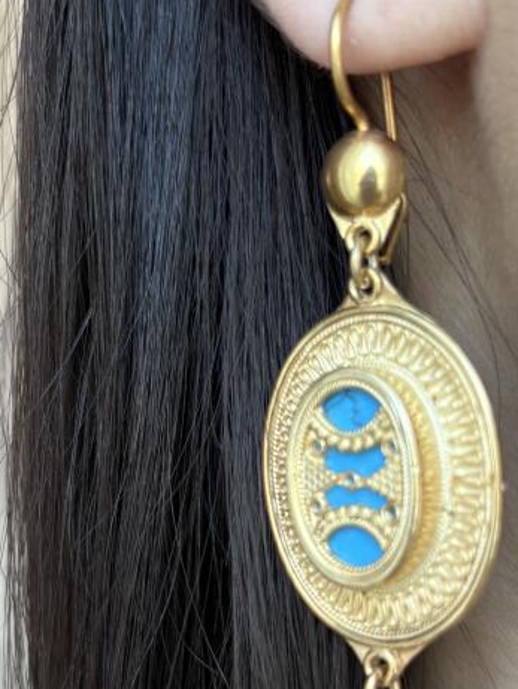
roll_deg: +1.0
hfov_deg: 24.3
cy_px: 426
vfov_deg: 32.0
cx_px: 184
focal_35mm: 60
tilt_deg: -1.3
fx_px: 1196
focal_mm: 5.96
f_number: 1.6
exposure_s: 1/121
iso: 100
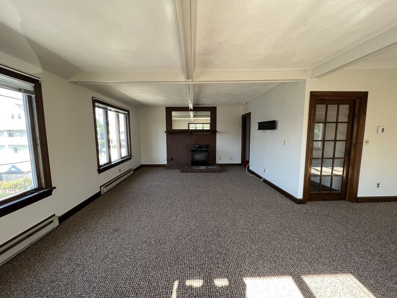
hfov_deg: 106.2
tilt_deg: -6.6
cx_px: 198
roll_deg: -0.3
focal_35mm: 13
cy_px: 149
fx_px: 149
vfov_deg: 89.9
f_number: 1.8
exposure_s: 1/99
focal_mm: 1.57
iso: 100
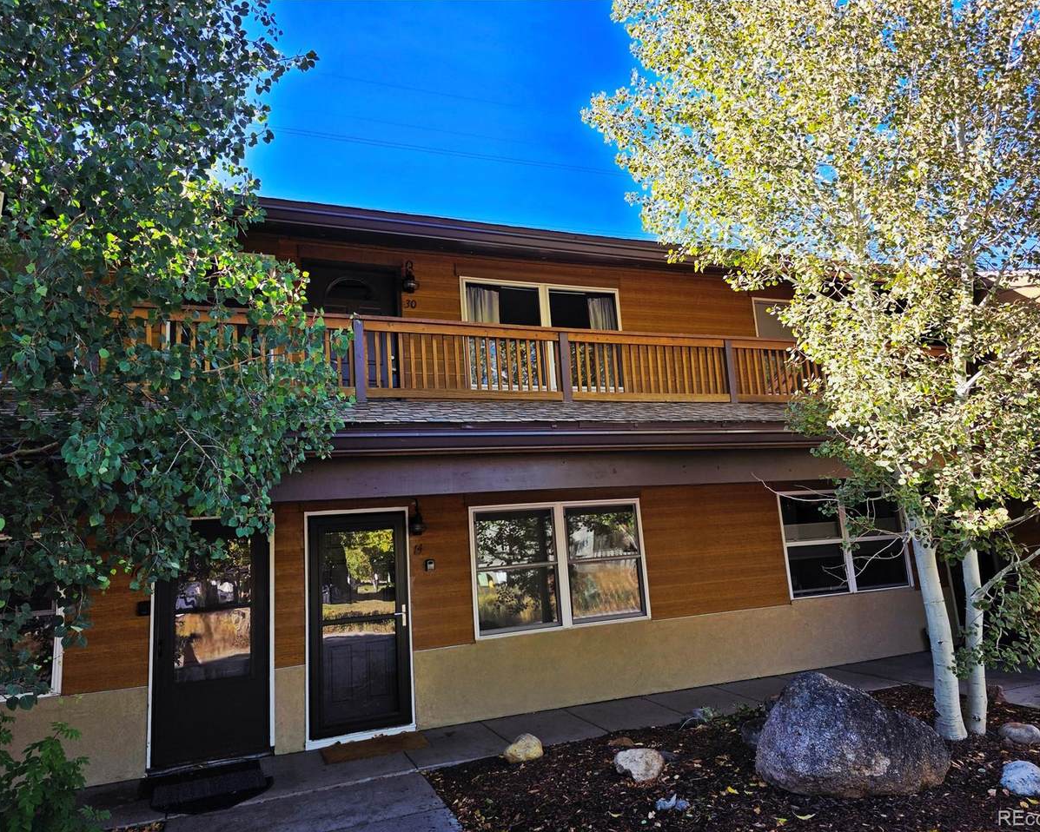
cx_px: 554
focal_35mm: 24
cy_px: 416
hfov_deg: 70.2
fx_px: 739
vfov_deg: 58.8
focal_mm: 6.3
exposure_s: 1/370
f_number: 1.7
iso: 25
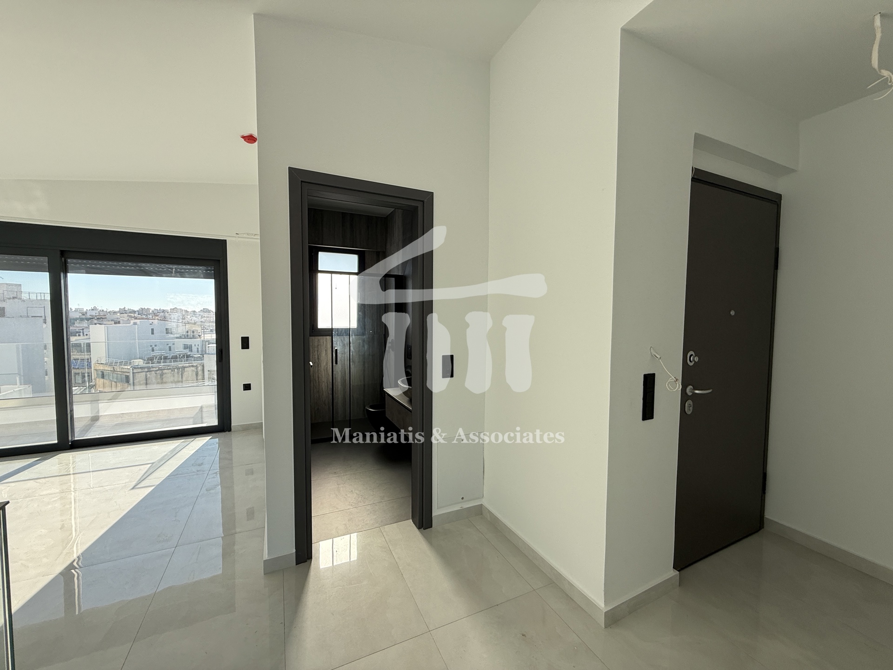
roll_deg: -0.9
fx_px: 361
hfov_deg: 102.1
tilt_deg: -2.5
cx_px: 446
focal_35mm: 14
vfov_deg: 85.7
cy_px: 335
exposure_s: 1/328
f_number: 2.2
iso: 64
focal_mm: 2.22
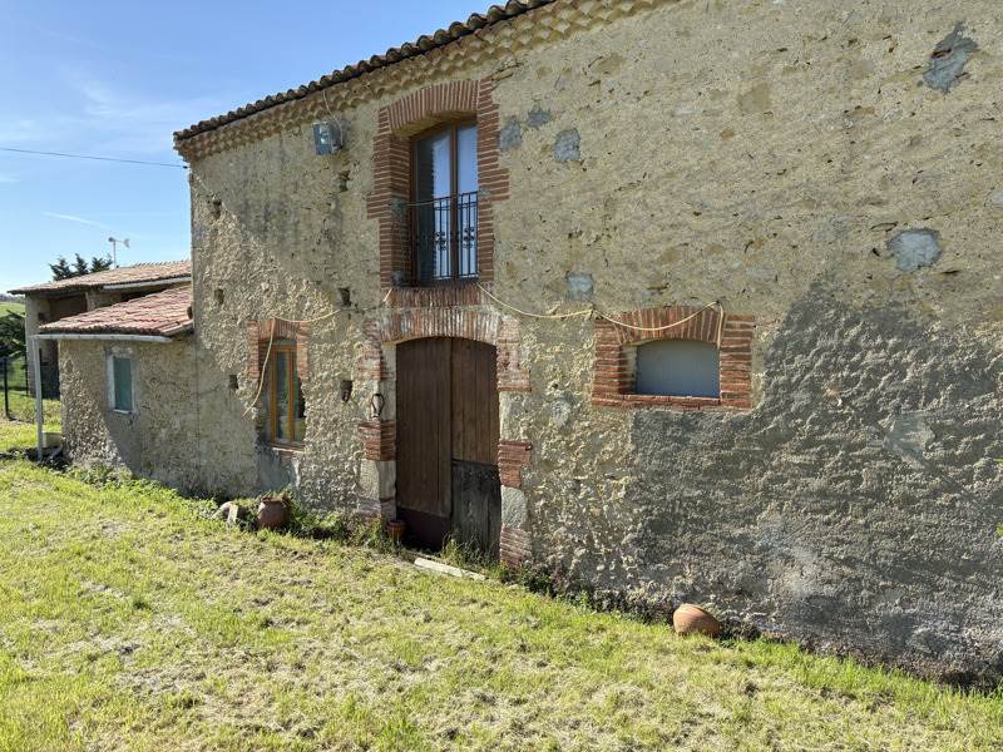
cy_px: 376
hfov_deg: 67.3
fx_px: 753
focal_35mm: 26
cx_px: 502
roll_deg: +1.6
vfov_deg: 53.1
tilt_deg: -2.5
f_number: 1.6
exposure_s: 1/1848
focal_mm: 5.96
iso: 50
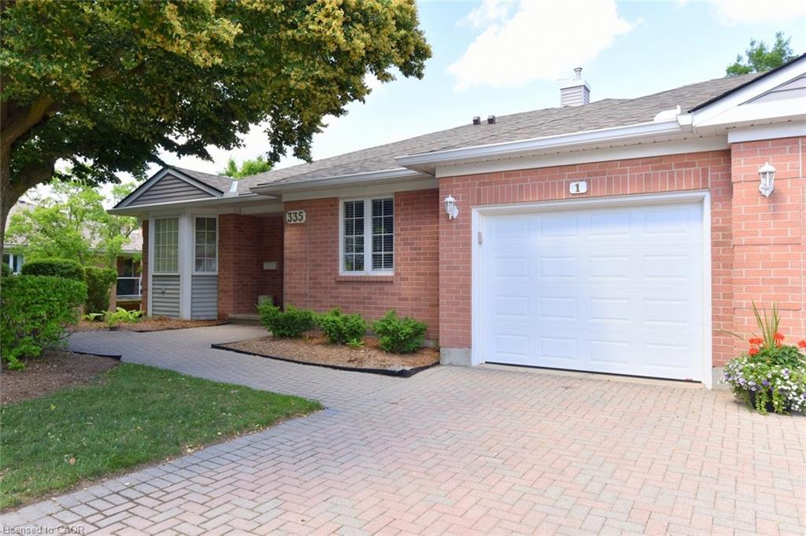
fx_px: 537
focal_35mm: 24
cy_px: 268
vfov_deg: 53.1
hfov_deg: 73.8
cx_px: 403
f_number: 8
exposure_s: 1/250
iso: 500
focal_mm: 24
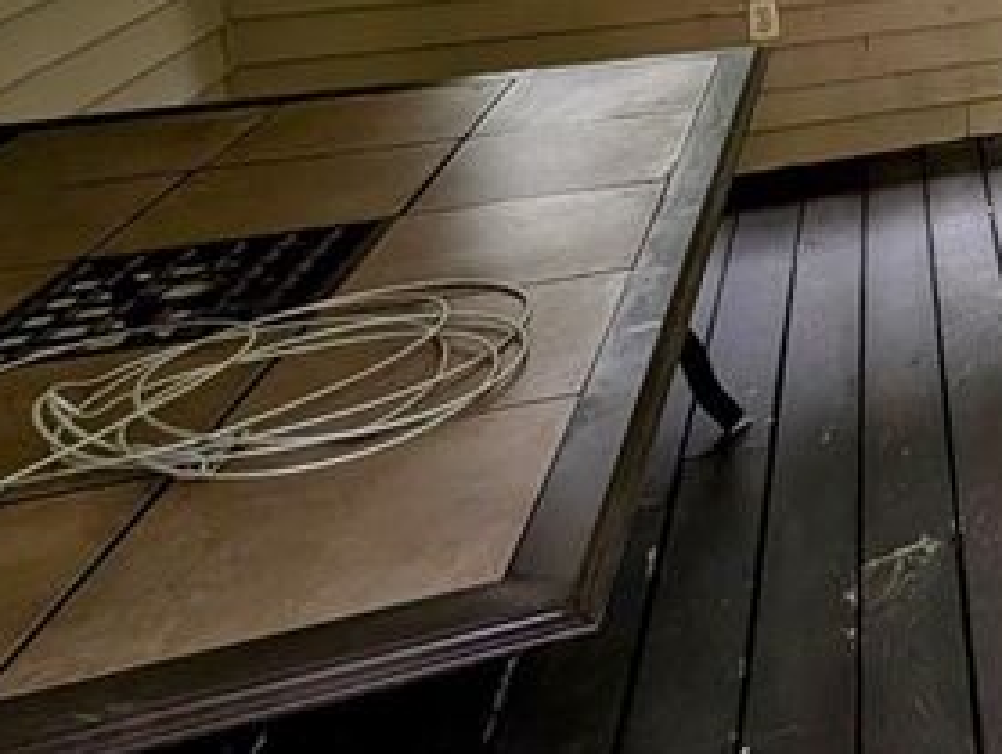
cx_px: 1568
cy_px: -209
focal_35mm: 44
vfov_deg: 27.7
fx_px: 1275
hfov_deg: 27.0
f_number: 1.95
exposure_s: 1/106
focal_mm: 2.23
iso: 39
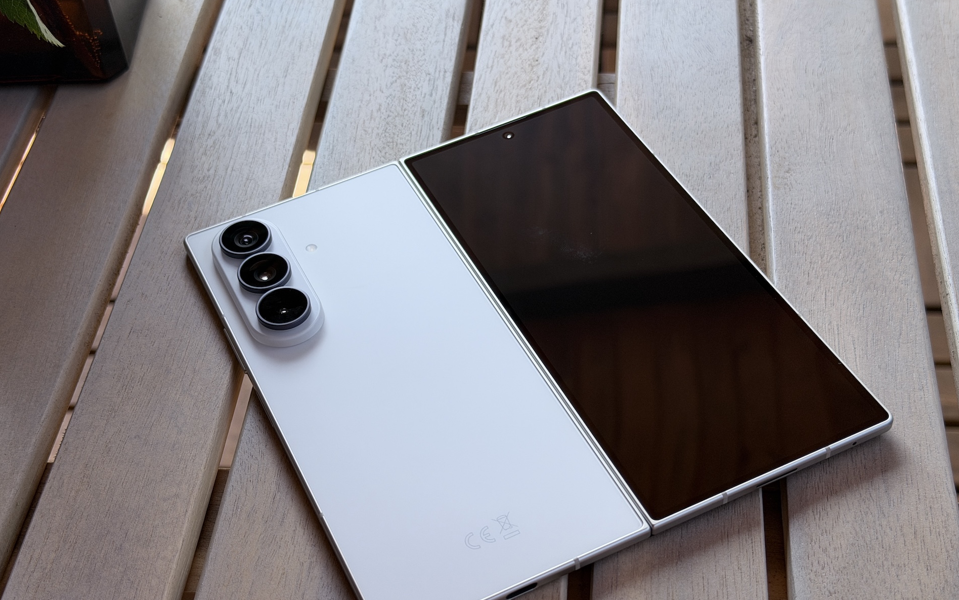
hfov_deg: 39.6
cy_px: 353
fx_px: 1333
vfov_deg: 25.3
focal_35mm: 51
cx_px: 480
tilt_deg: -48.0
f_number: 1.78
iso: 64
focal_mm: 6.76
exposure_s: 1/458
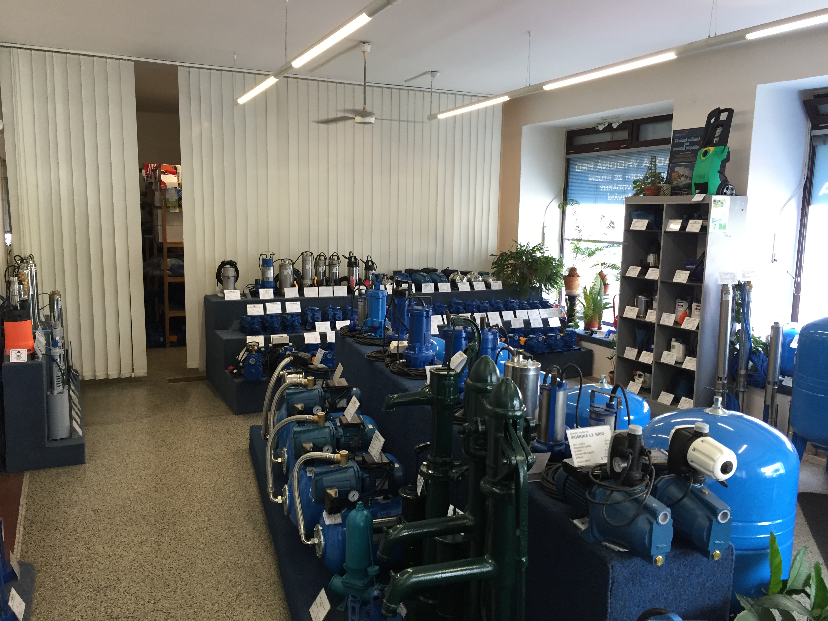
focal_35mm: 29
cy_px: 310
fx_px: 694
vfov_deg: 48.2
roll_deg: -1.9
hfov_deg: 61.7
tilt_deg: -8.3
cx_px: 414
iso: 80
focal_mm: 4.15
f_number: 2.2
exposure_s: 1/33
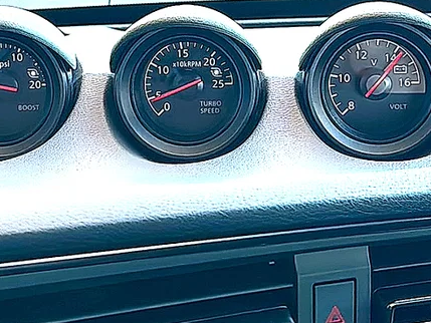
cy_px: 72
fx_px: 934
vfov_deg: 19.5
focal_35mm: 75
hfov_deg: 26.0
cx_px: 187
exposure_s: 1/538
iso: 80
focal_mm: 6.86
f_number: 1.78
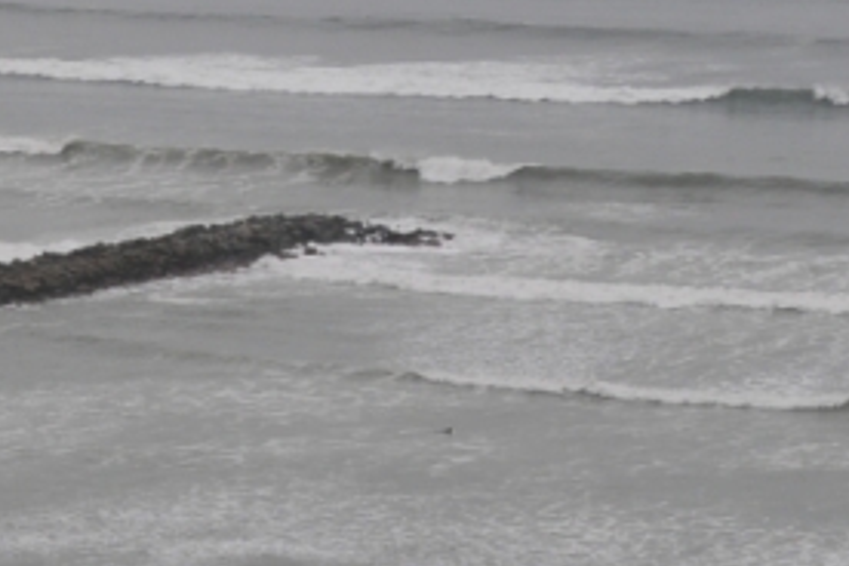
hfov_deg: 10.2
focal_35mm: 200
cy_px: 464
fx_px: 4716
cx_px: -62
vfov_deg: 6.9
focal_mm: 36
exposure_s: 1/500
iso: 200
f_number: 11
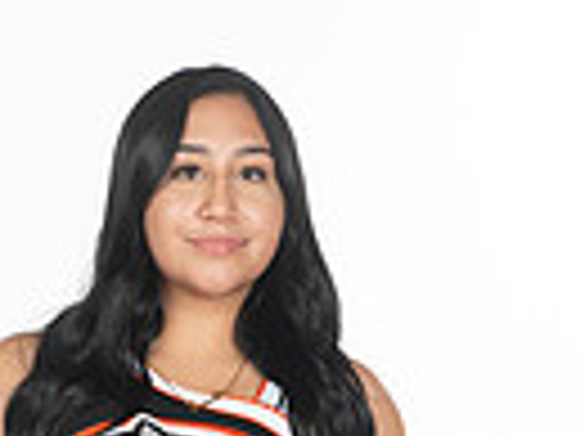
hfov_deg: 11.8
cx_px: 122
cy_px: 971
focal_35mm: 167
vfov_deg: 8.3
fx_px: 2817
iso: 800
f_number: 8
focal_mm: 50
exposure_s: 1/320
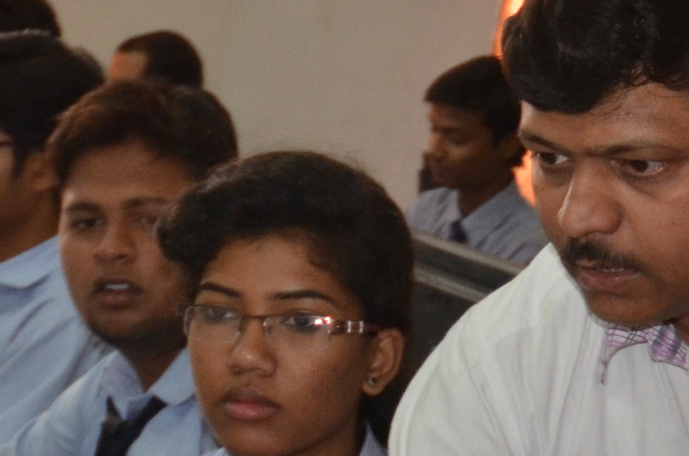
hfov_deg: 12.4
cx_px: 751
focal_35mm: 163
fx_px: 3114
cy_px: 550
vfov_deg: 8.3
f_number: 4.5
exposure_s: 1/60
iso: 800
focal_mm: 24
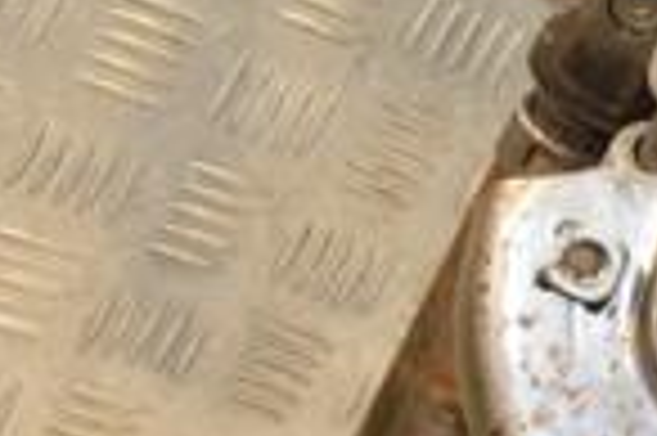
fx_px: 2808
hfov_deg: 12.5
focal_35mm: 154
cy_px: 337
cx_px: 1084
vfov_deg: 8.9
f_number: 7.1
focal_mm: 25
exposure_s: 1/200
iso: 800
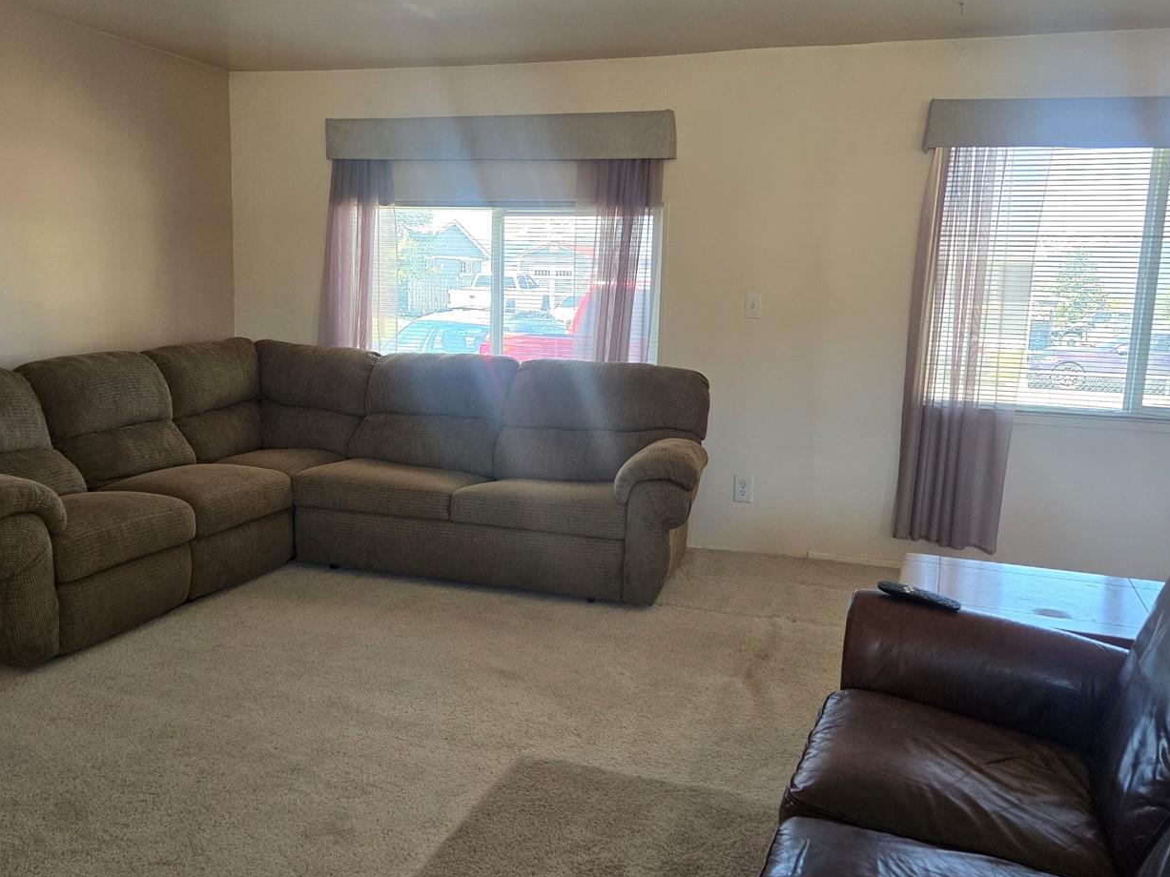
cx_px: 547
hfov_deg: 59.9
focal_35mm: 30
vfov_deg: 46.8
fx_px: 1014
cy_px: 431
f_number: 1.8
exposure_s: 1/180
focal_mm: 5.4
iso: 200
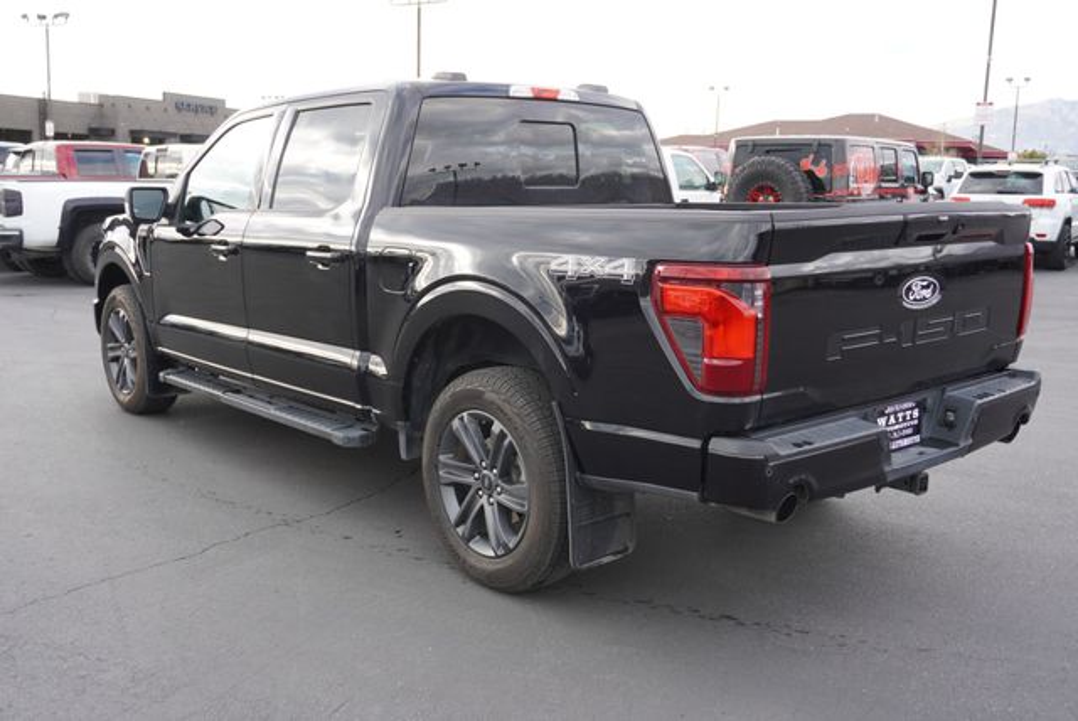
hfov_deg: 55.1
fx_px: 1034
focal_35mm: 34
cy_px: 360
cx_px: 539
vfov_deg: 38.4
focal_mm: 23
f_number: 4
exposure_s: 1/60
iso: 125
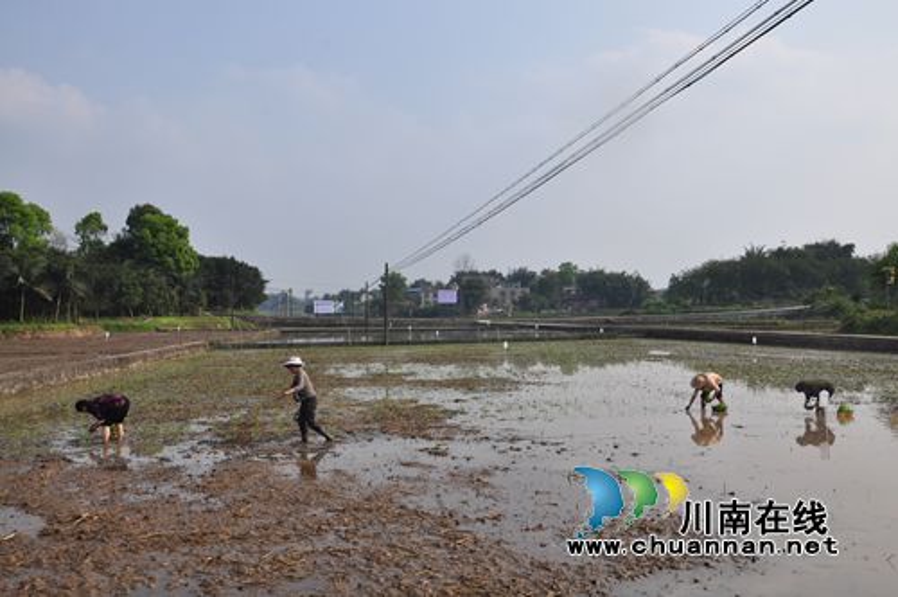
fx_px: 822
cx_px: 449
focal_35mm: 33
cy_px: 298
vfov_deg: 39.9
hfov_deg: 57.3
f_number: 10
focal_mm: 22
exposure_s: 1/400
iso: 200
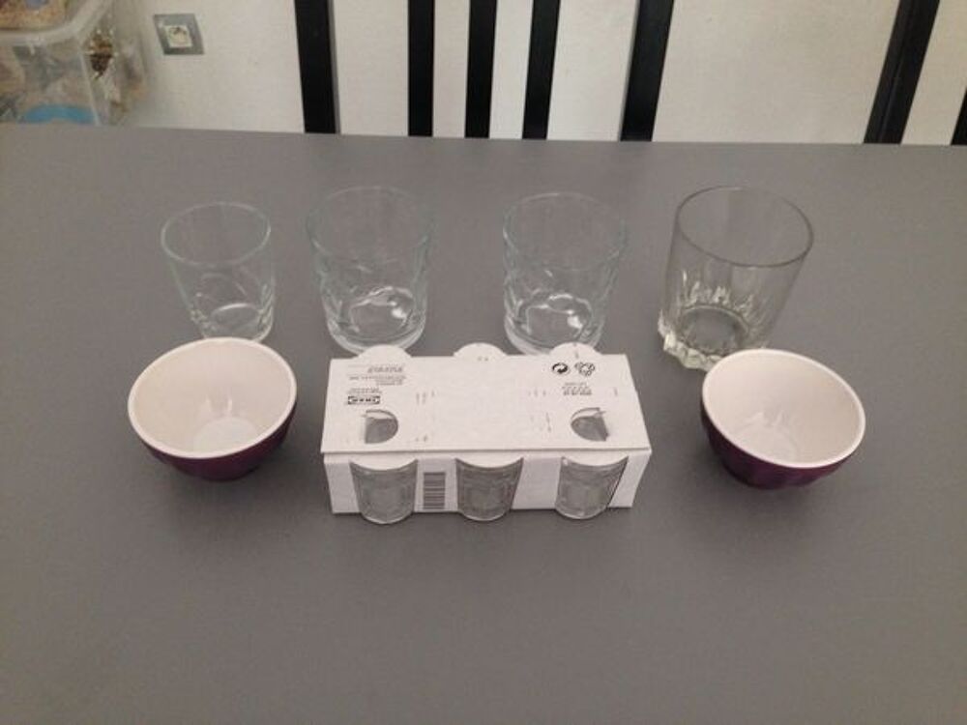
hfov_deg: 55.4
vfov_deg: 42.9
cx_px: 484
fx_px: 922
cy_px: 362
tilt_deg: -46.8
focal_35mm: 33
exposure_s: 1/20
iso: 200
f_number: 2.4
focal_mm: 4.12
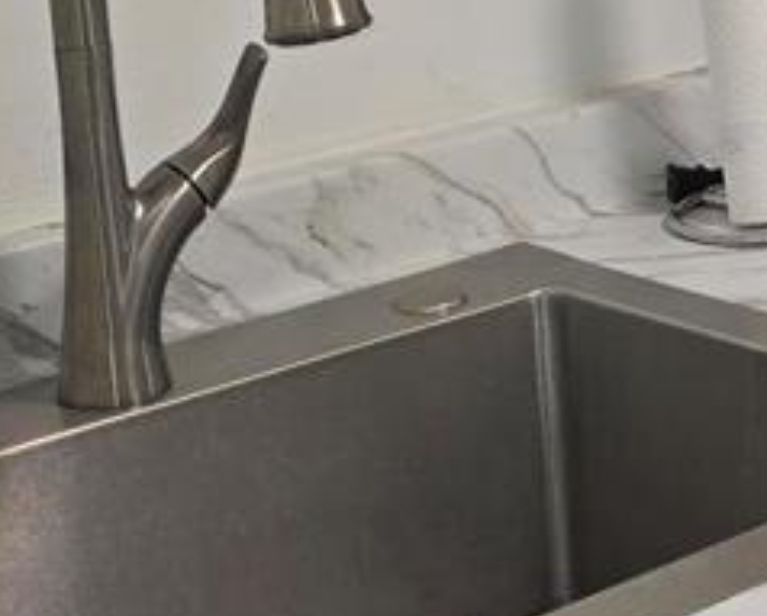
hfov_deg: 16.1
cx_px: 999
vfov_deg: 13.4
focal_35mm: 113
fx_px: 2568
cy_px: -84
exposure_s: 1/60
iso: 40
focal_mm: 6.3
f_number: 1.7
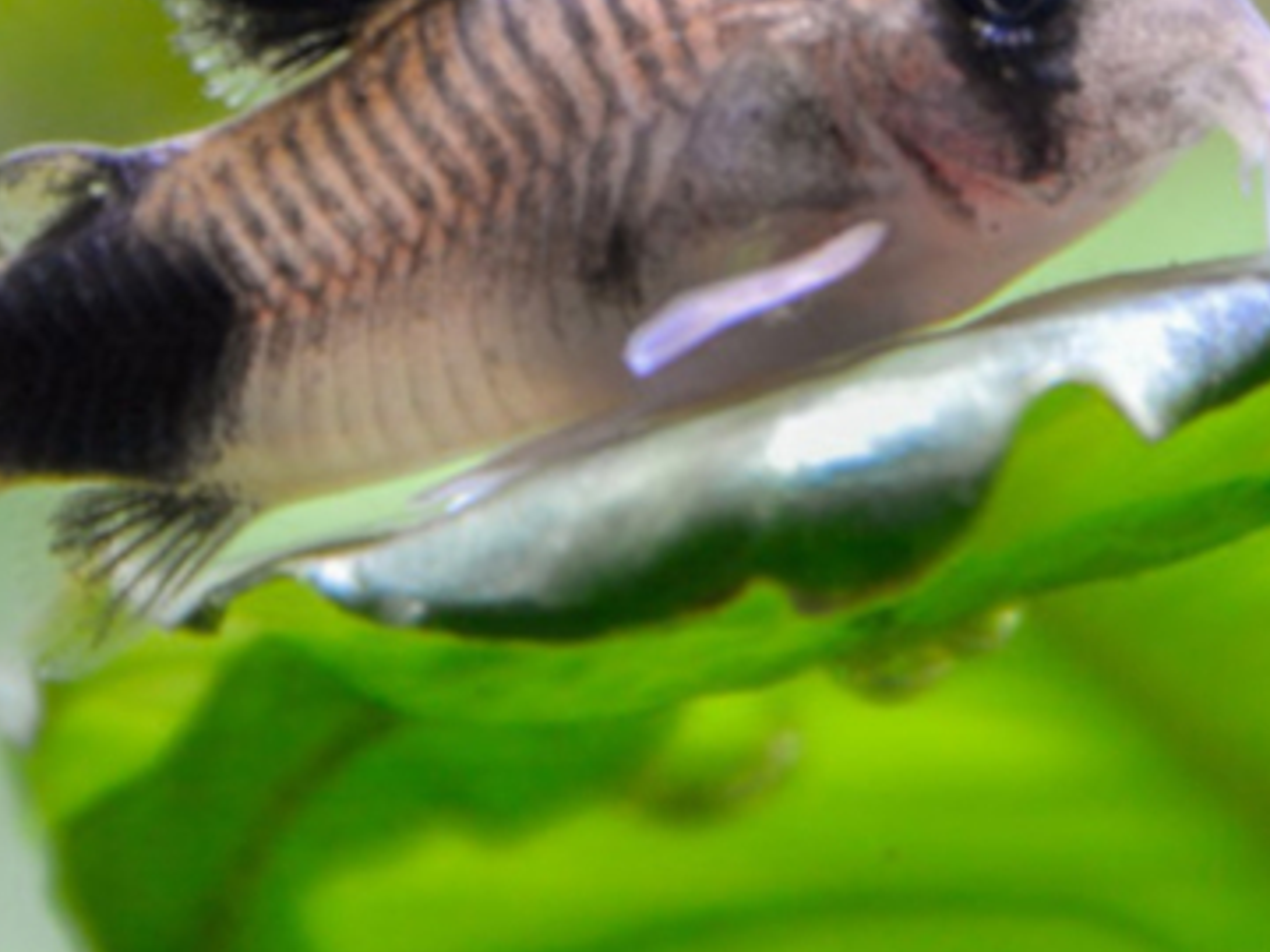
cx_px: 480
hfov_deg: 24.4
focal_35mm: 80
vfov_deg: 18.2
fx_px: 2935
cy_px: 148
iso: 80
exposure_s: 1/40
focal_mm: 6
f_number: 3.2
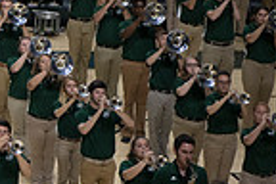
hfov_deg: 7.1
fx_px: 2162
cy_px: 47
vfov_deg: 4.9
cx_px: -264
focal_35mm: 282
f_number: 2.8
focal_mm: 70
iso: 2000
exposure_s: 1/1000
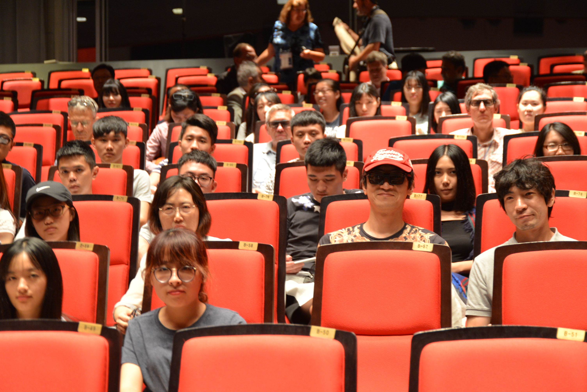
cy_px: 196
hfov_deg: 23.9
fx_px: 1386
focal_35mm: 85
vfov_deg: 16.1
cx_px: 294
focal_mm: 85
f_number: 5.6
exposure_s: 1/10
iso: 1600
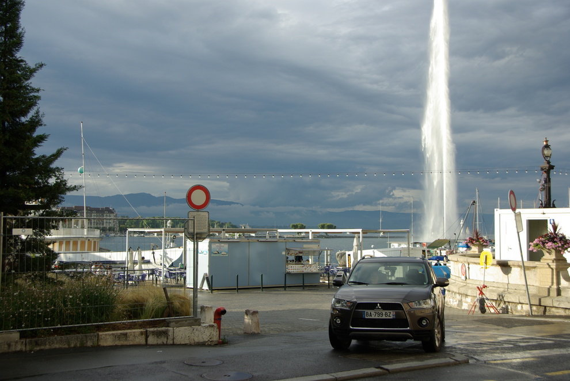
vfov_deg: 27.6
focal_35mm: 49
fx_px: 776
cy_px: 190
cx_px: 285
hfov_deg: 40.3
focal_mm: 32.5
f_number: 6.7
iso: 100
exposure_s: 1/180
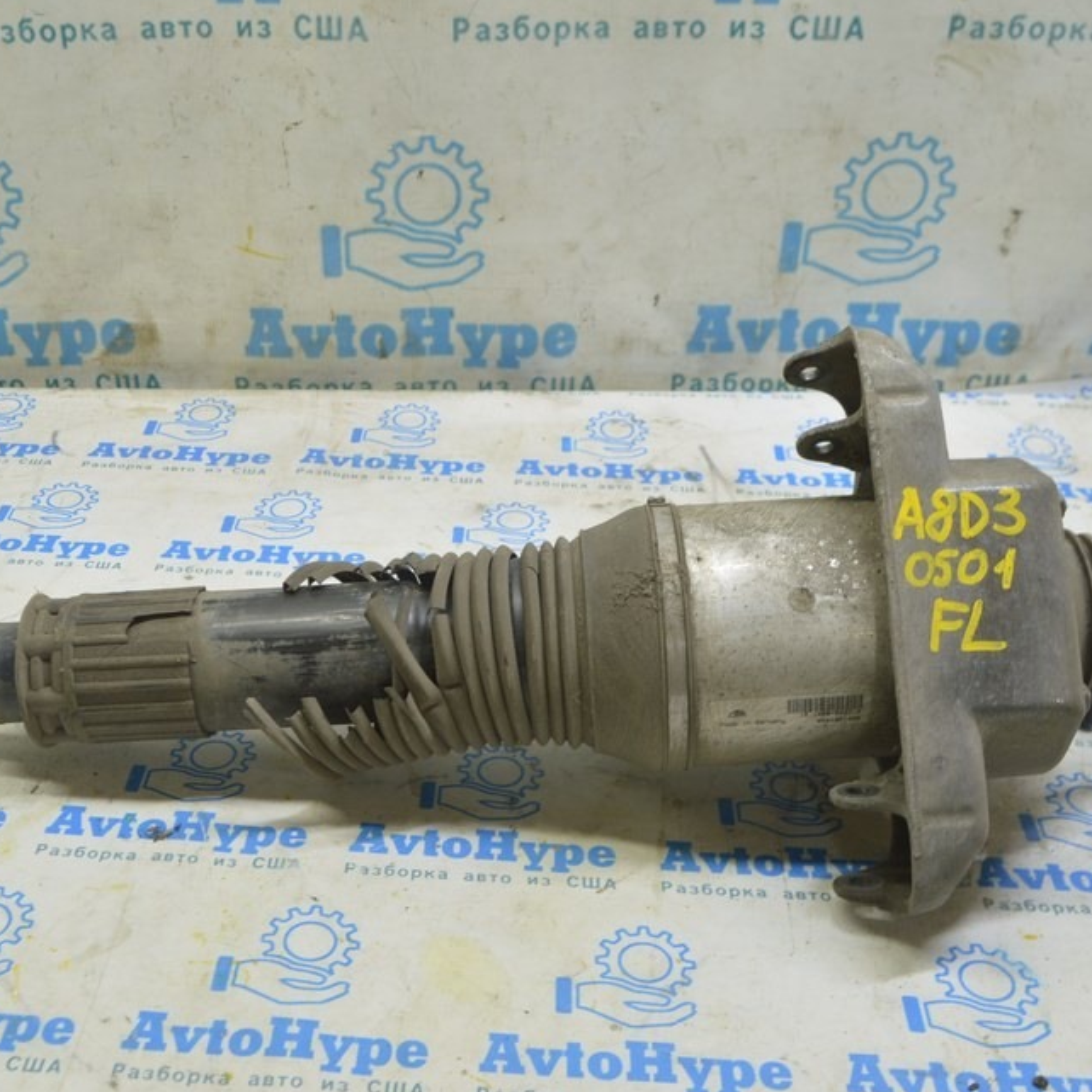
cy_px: 520
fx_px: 1523
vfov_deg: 39.4
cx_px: 412
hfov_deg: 39.2
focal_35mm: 43
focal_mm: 21
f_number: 5.6
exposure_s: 1/20
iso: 400
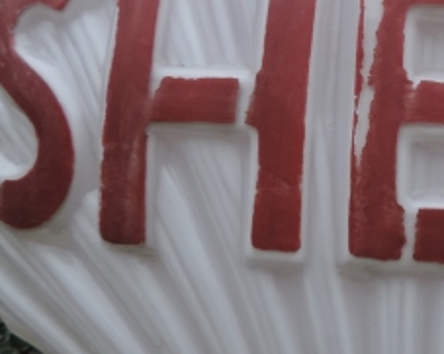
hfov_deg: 28.7
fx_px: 814
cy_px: 108
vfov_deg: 24.4
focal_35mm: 62
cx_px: 438
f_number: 3
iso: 80
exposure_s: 1/250
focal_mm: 4.3
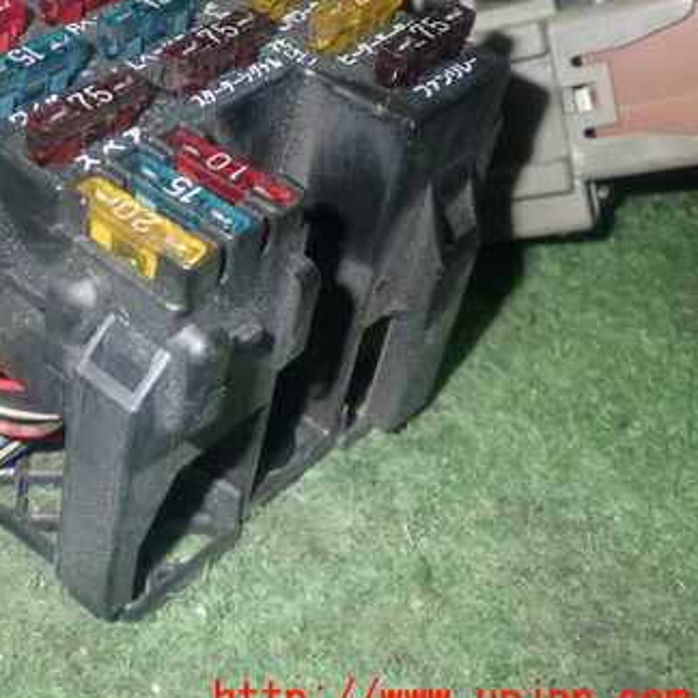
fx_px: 1346
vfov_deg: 28.9
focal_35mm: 59
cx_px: 54
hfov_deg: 27.9
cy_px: 243
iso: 800
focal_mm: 6.37
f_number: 7.1
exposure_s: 1/40
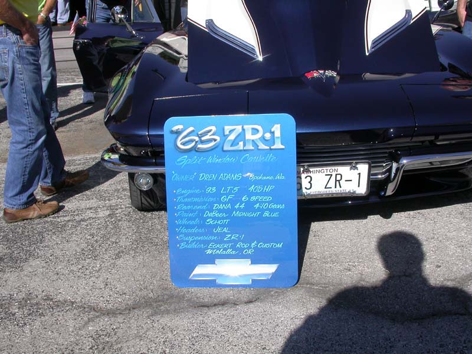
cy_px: 177
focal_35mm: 38
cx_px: 236
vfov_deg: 37.7
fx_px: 518
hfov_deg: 49.0
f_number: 7.5
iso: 100
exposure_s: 1/327
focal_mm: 7.85
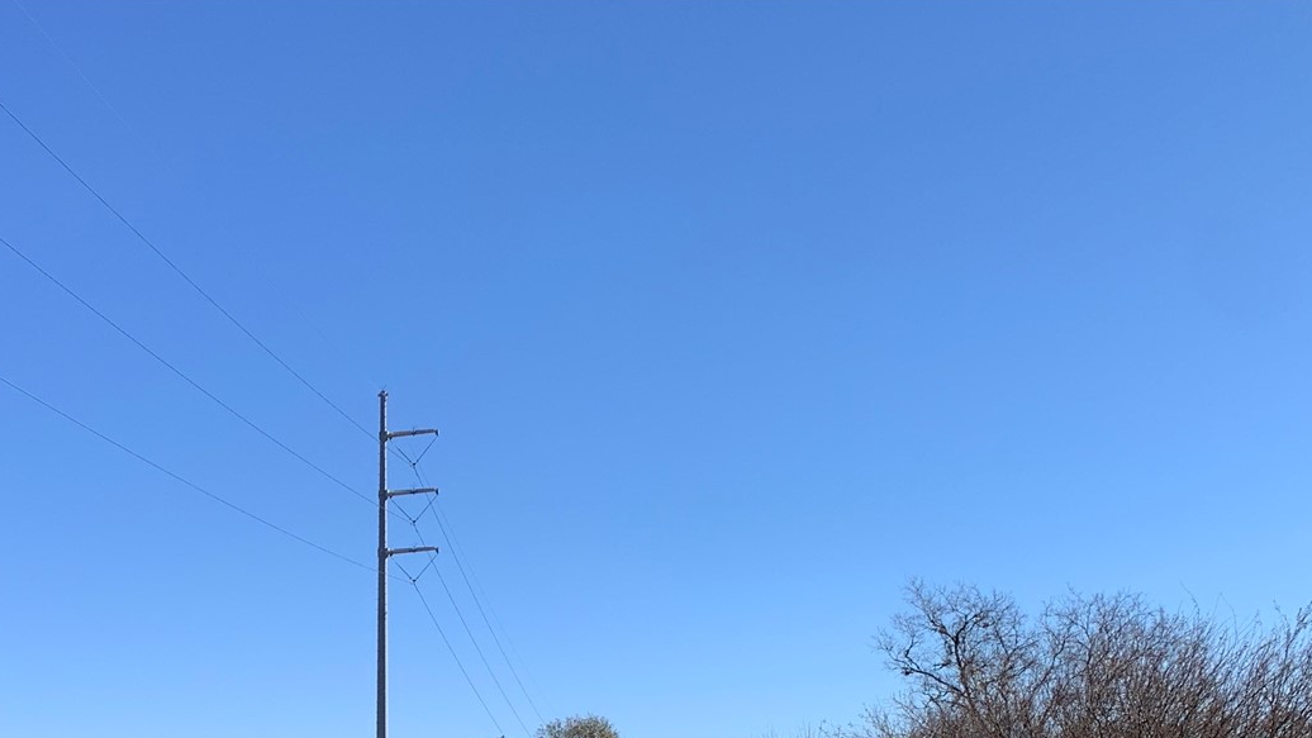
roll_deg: +0.8
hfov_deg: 35.7
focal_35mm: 56
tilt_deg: -3.7
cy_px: 968
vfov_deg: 19.7
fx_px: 1948
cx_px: 225
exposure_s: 1/2160
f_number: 1.8
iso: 25
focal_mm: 4.25
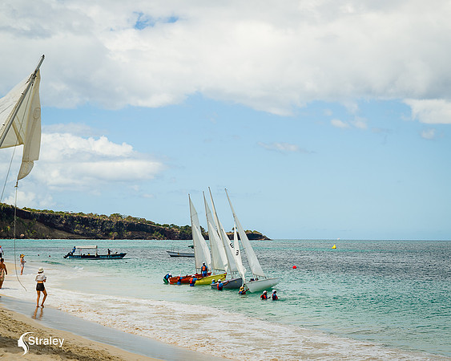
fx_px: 1072
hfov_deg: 23.7
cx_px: 273
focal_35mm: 80
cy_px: 181
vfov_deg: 19.1
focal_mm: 70
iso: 64
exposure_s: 1/320
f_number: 6.3
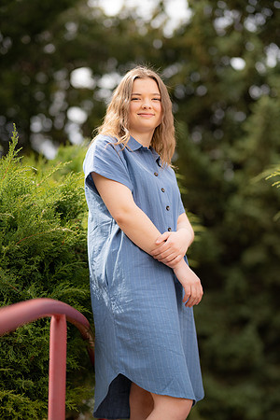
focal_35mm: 85
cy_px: 210
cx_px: 140
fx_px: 992
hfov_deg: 16.1
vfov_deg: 23.9
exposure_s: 1/2500
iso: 125
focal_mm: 85
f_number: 2
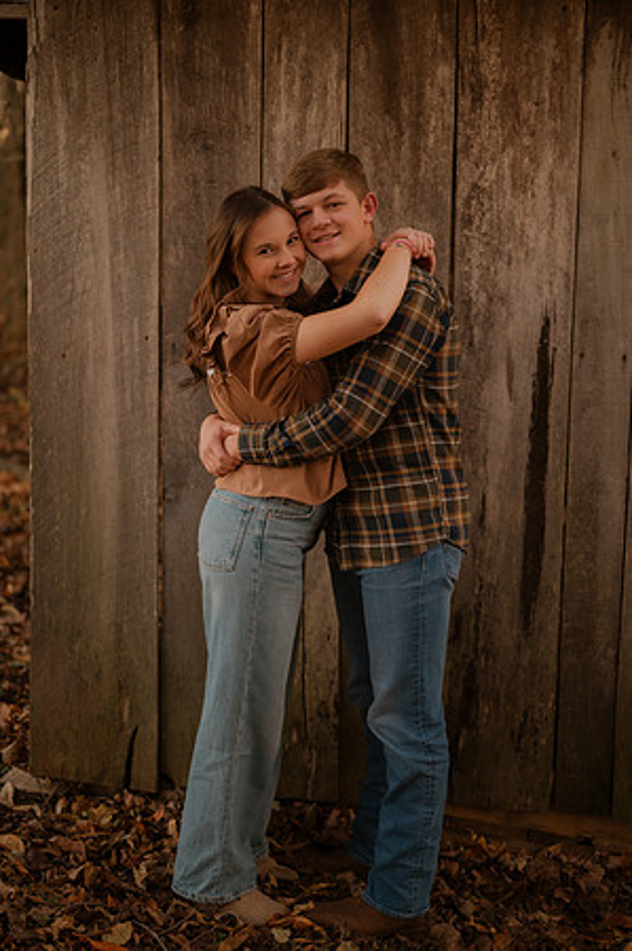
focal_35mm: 50
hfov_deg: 26.9
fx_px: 1320
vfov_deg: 39.6
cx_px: 316
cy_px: 476
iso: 360
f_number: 1.8
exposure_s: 1/125
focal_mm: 50
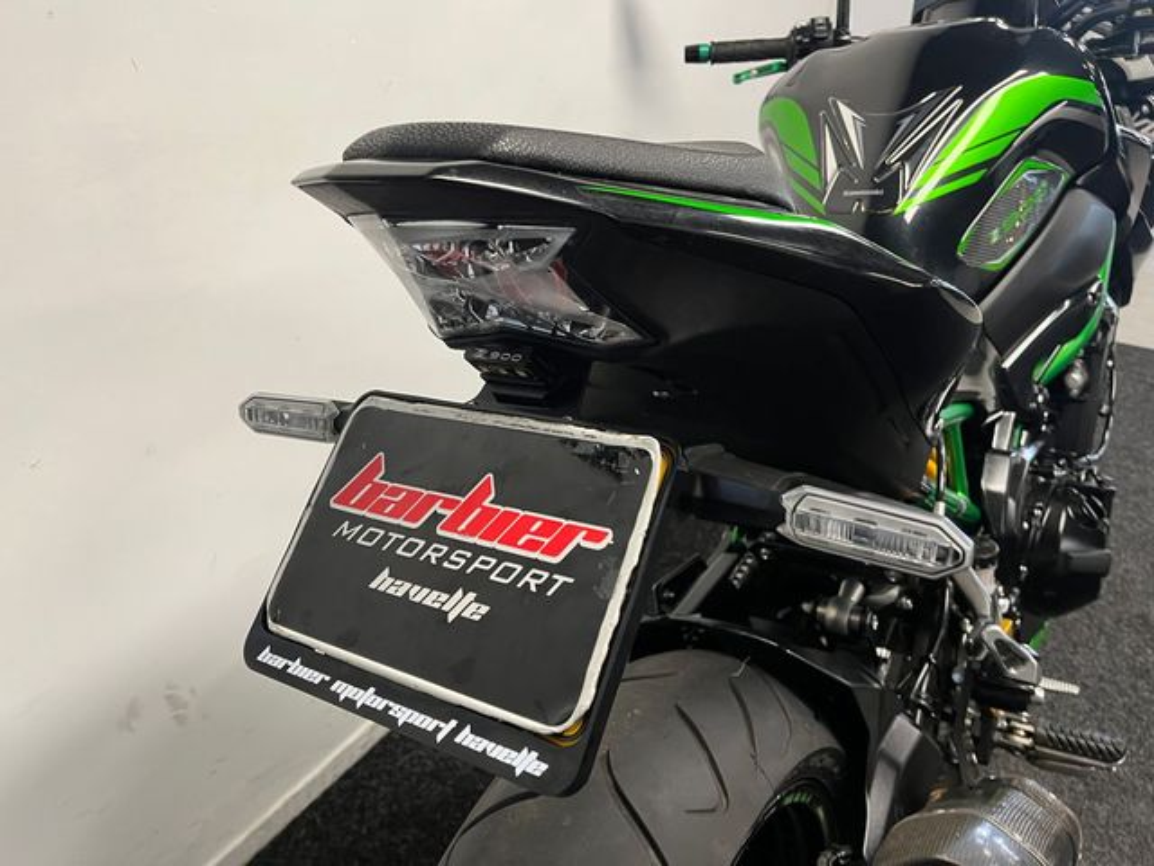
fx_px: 867
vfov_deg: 53.1
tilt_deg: -28.4
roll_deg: -0.7
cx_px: 577
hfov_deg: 67.3
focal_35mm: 26
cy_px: 433
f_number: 1.6
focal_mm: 5.1
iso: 125
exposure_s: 1/50
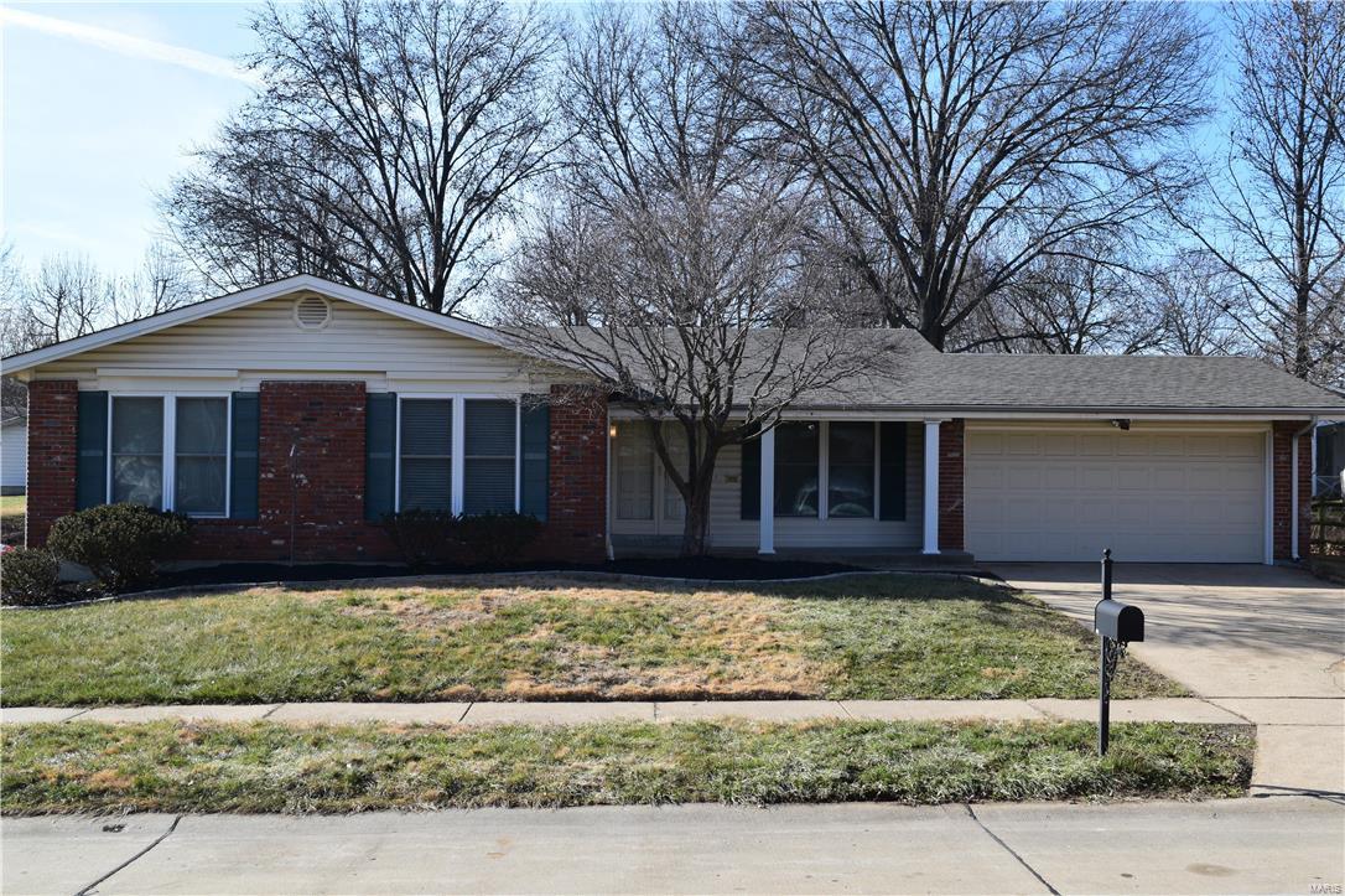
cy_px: 448
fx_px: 1344
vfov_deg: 36.8
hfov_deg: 53.2
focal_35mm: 36
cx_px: 672
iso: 400
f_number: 11
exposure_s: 1/400
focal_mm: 24
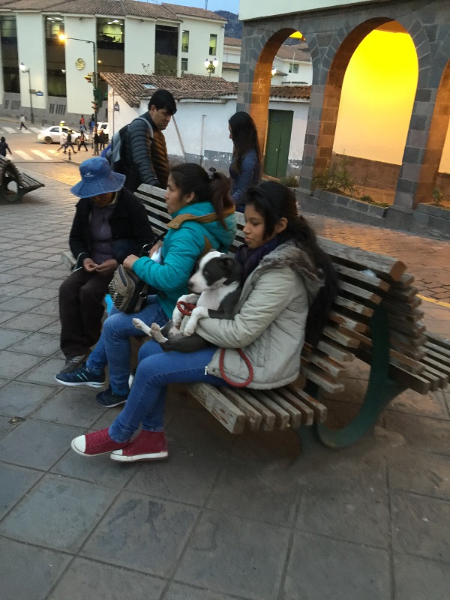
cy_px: 300
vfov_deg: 61.7
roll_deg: -3.8
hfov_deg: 48.2
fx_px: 503
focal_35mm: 29
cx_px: 225
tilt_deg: -20.0
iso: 100
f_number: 2.2
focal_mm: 4.15
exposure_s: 1/10
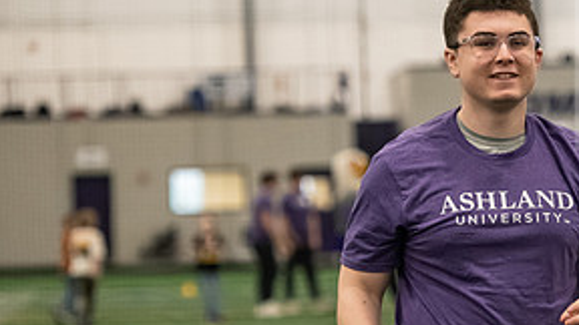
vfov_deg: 4.6
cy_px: 226
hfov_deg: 8.1
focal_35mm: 264
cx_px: 515
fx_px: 4053
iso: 4000
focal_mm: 125
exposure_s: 1/250
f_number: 3.5
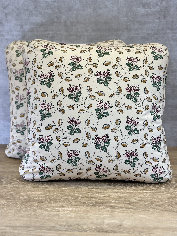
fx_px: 327
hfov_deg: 30.3
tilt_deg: -13.3
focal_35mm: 48
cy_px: 118
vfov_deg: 39.7
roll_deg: +0.2
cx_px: 88
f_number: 1.78
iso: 80
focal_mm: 6.86
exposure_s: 1/198
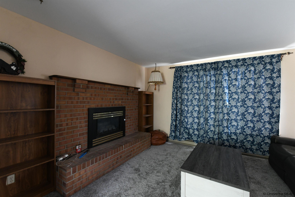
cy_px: 98
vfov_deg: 73.7
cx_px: 148
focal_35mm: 16
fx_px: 131
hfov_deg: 96.7
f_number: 9
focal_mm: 16
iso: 3200
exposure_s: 1/15
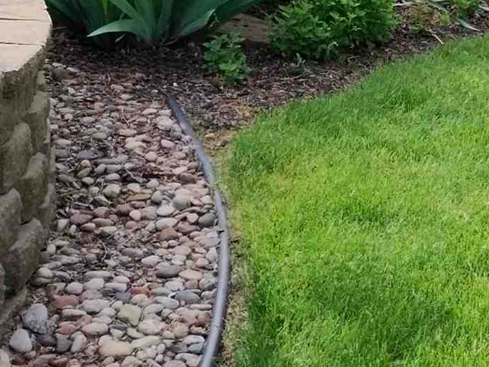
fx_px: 1554
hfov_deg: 16.4
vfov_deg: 13.1
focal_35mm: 110
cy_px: -81
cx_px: 720
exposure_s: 1/2087
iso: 102
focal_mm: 4.71
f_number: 1.7
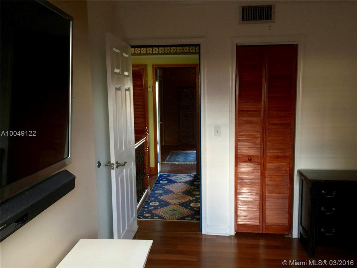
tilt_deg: -6.5
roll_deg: +0.8
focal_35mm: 29
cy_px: 134
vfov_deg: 48.2
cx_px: 178
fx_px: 299
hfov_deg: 61.7
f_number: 2.2
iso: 64
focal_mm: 4.15
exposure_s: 1/15
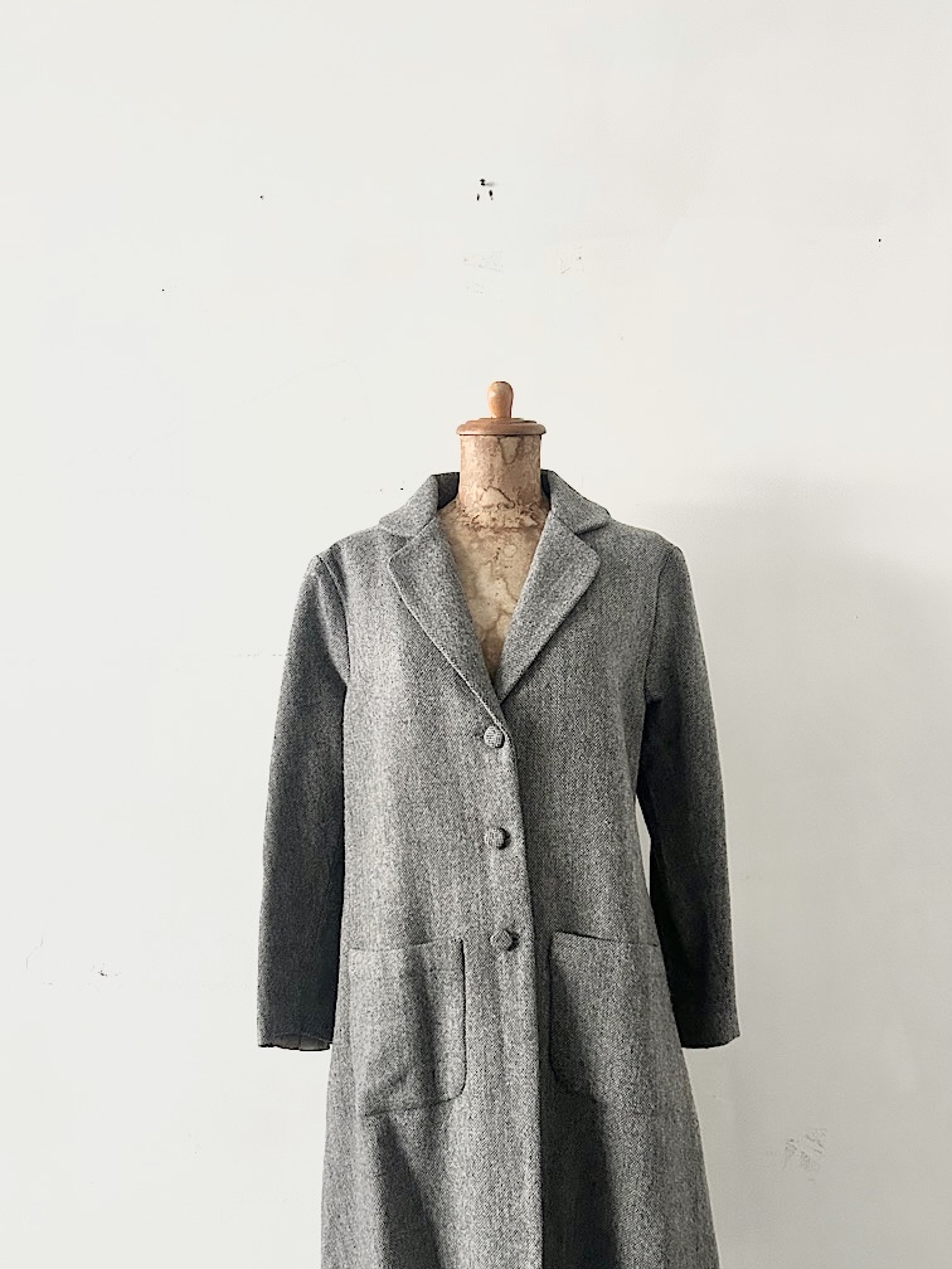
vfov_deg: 54.7
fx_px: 1210
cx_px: 504
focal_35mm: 33
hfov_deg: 42.9
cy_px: 799
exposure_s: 1/60
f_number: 1.5
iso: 400
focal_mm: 5.7
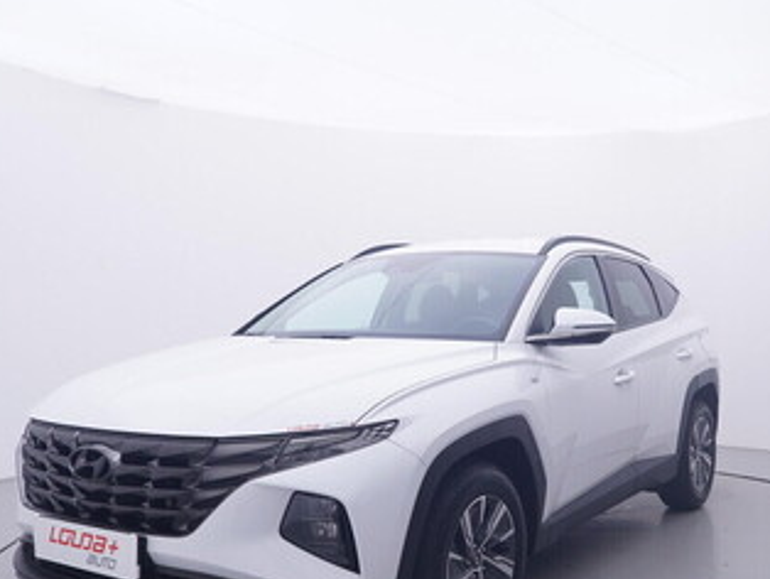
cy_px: 367
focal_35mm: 38
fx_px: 842
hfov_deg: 48.5
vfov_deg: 37.7
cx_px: 499
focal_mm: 15
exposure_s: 1/80
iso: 200
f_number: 5
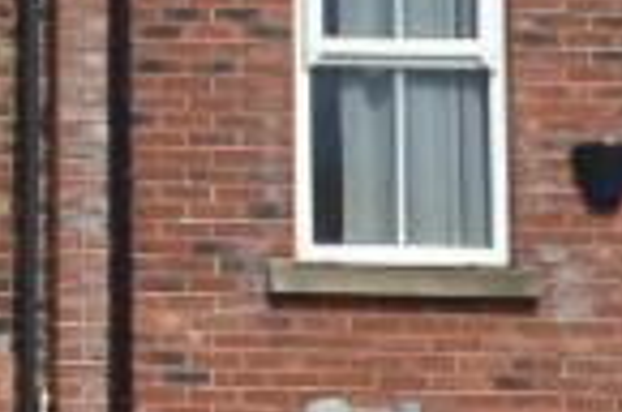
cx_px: -678
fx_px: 4396
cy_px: 238
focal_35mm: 255
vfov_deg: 5.4
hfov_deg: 7.7
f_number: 8
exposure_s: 1/250
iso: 100
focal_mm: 24
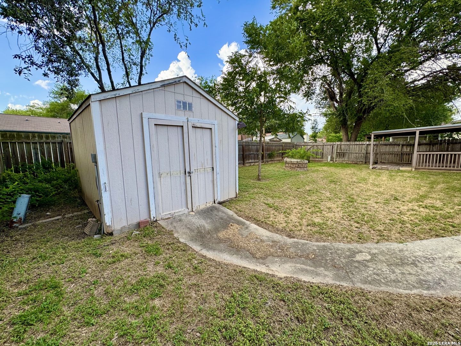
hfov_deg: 102.1
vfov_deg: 85.7
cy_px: 173
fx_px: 186
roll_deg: +0.7
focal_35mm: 14
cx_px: 230
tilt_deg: -7.9
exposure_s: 1/211
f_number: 2.2
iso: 40
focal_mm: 2.22
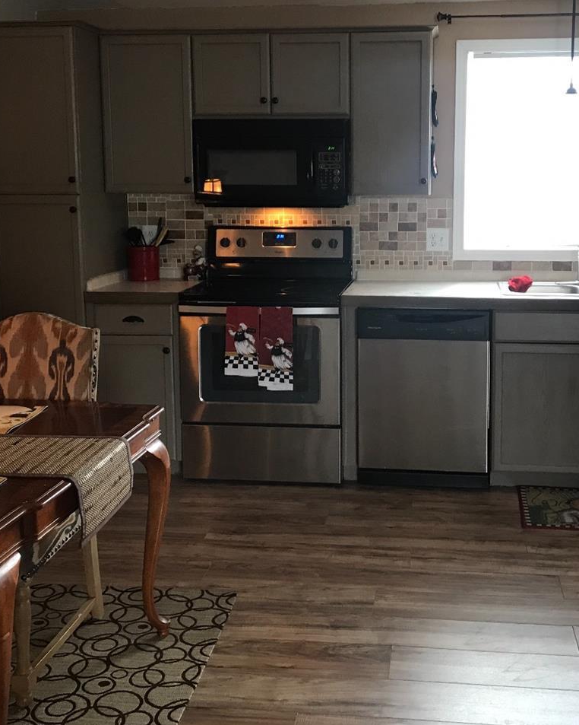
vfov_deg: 42.8
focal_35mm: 43
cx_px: 353
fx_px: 921
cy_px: 305
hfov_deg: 34.7
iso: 40
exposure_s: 1/15
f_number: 1.8
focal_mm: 3.99
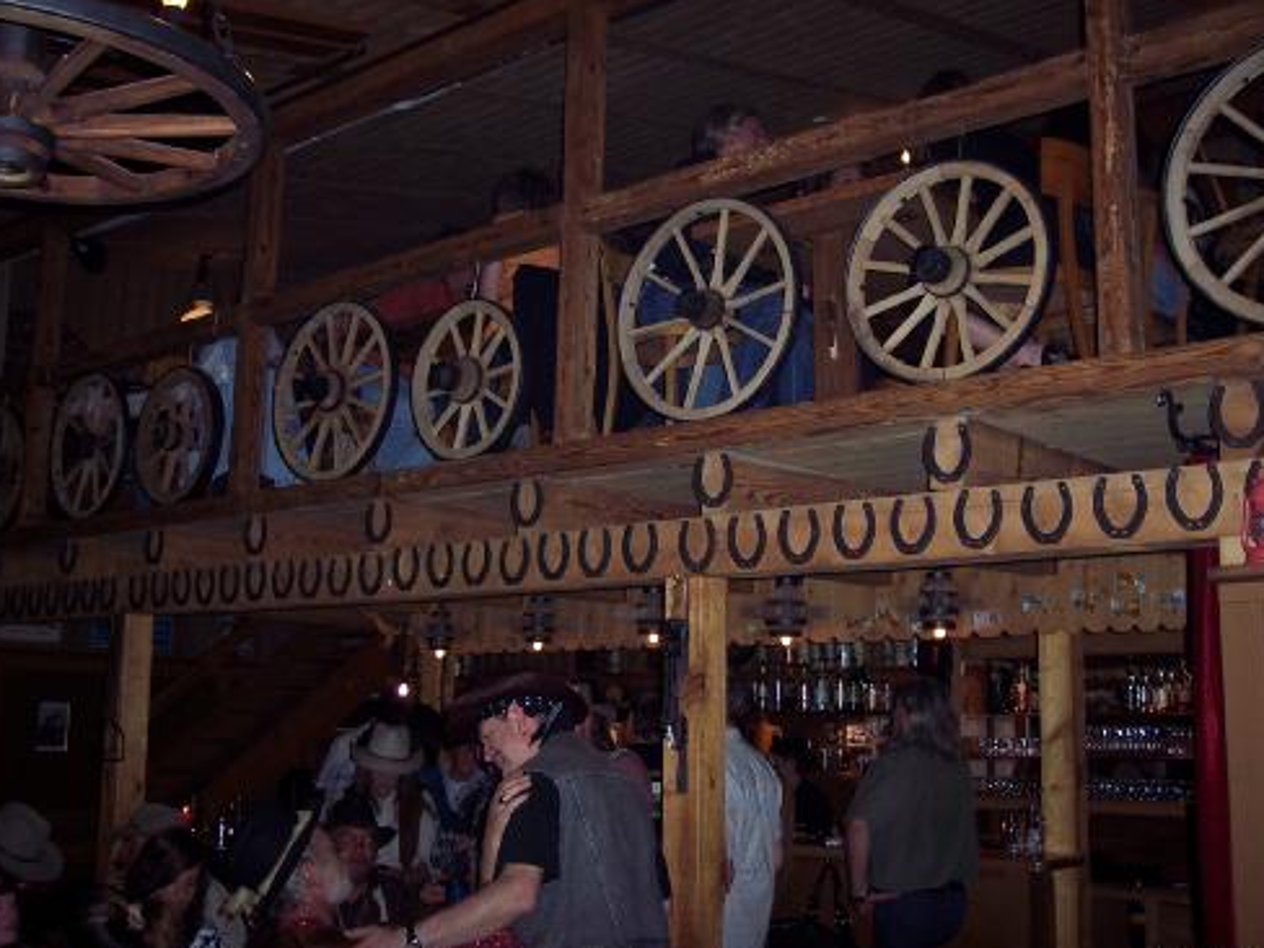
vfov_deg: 36.0
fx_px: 1461
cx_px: 632
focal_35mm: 40
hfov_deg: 46.8
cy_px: 478
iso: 100
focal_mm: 8
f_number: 2.8
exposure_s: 1/60
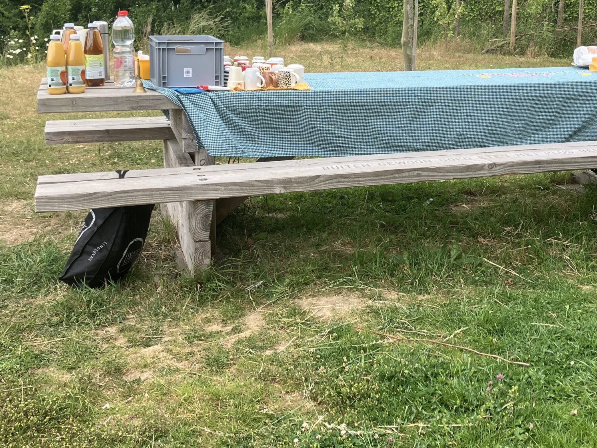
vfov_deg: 29.6
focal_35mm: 48
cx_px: 401
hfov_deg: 39.2
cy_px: 95
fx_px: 828
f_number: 1.8
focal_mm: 3.99
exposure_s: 1/476
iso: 32
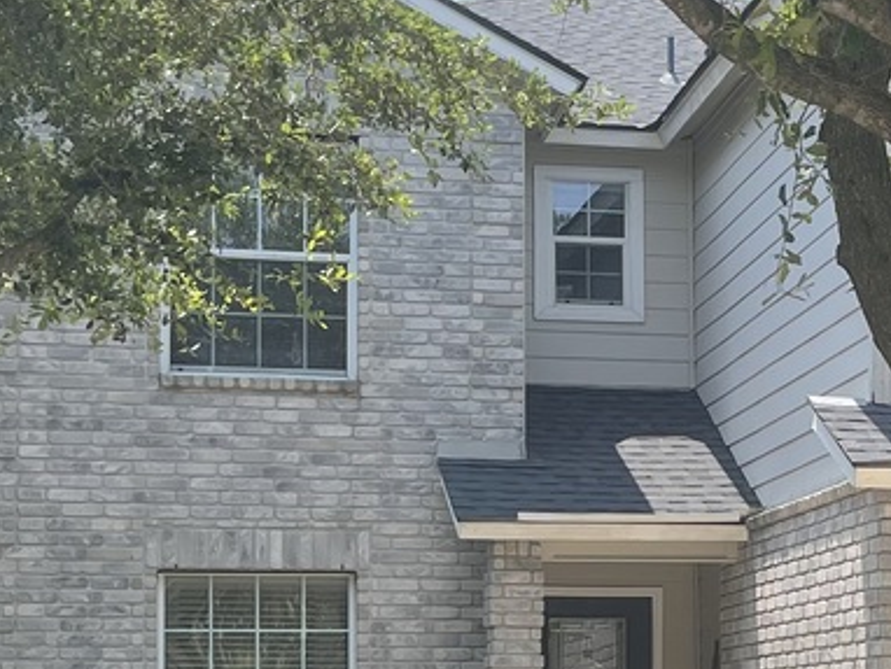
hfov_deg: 19.7
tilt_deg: +3.4
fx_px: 2524
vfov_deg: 15.0
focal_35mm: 98
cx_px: 774
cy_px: 580
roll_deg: +0.2
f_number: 1.6
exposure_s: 1/1387
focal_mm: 5.1
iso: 32
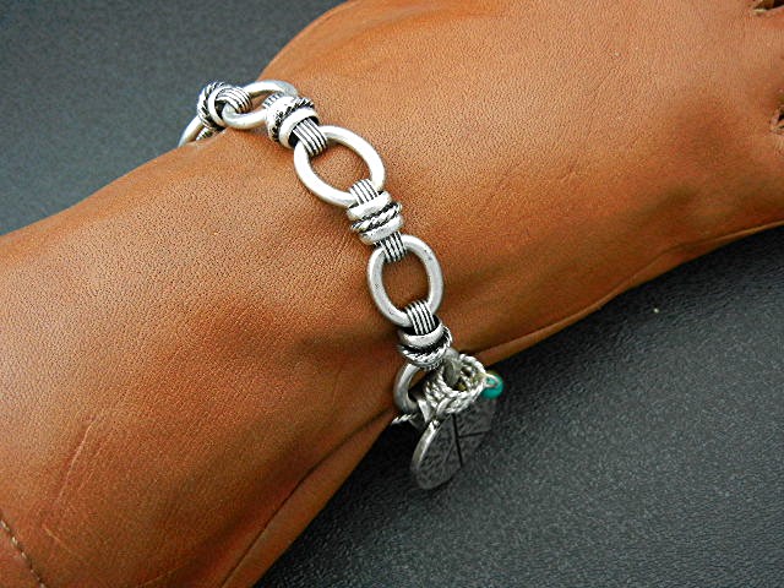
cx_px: 392
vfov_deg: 28.0
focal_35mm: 52
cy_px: 294
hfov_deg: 36.8
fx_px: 1178
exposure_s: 1/3.5
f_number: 3.9
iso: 200
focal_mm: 9.3
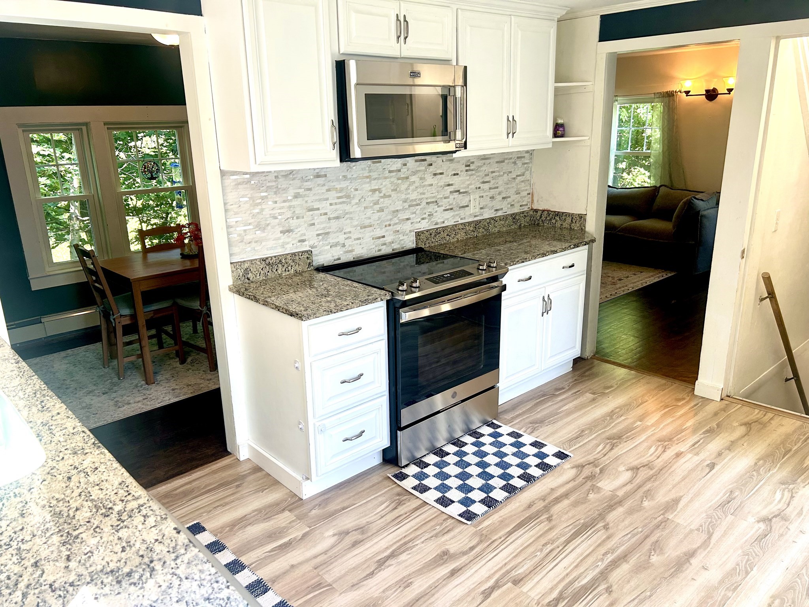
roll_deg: +2.5
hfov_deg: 67.3
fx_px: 608
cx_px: 404
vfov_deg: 53.1
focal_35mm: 26
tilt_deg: -17.2
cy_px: 304
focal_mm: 5.7
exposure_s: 1/120
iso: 100
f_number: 1.5
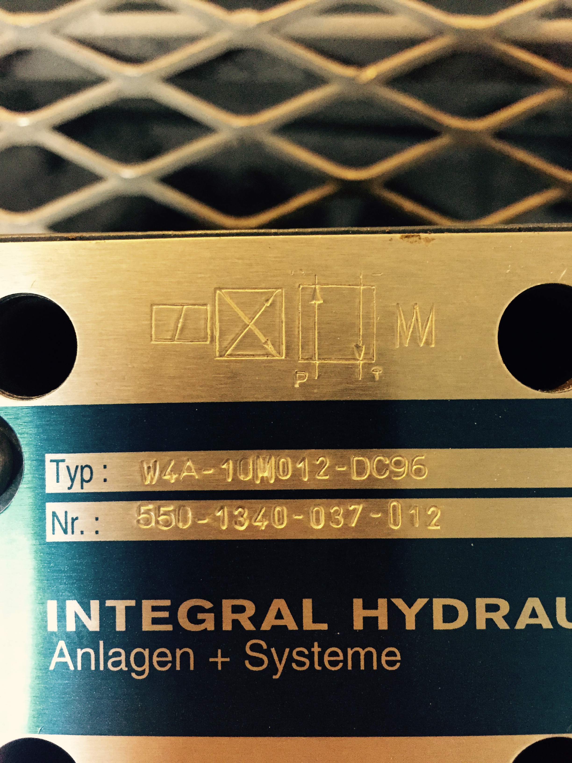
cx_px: 286
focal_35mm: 29
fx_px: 639
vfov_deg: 61.7
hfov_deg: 48.2
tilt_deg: -85.6
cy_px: 382
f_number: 2.2
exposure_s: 1/15
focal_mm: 4.15
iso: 400
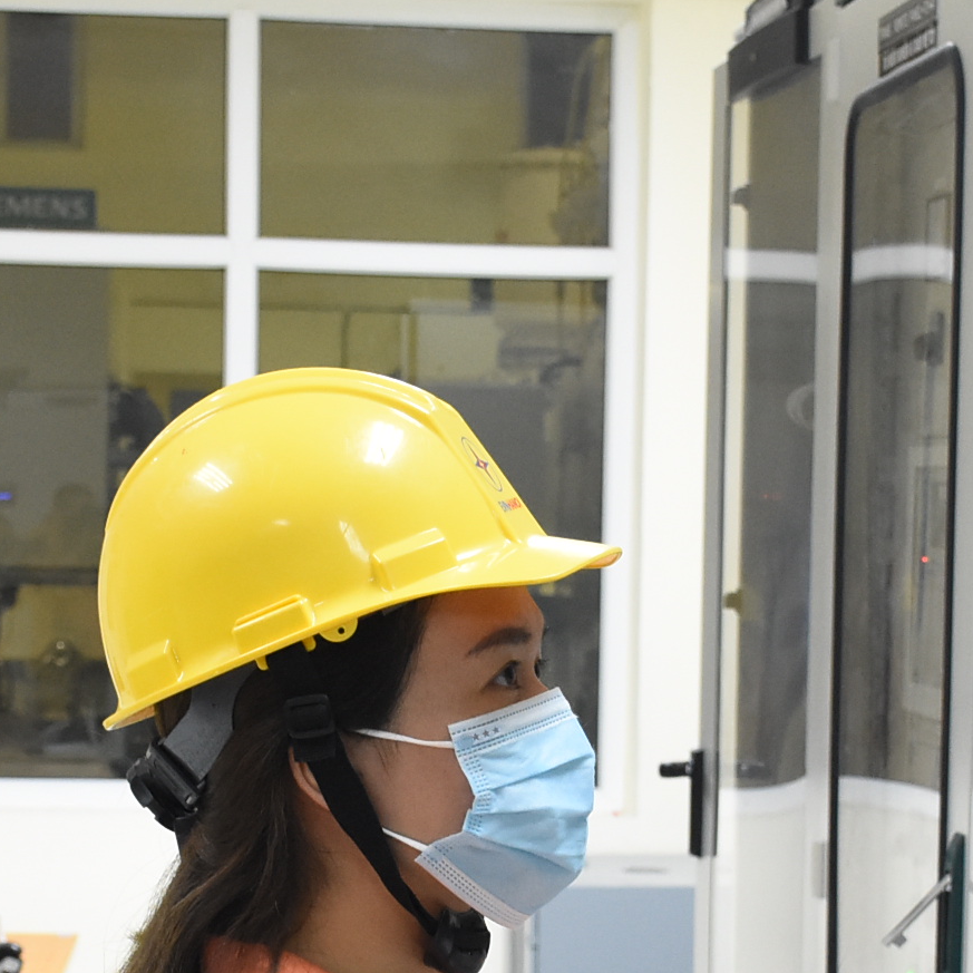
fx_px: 3339
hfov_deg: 16.6
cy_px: 760
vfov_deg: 16.5
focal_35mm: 105
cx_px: 564
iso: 1600
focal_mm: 24
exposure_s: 1/50
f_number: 5
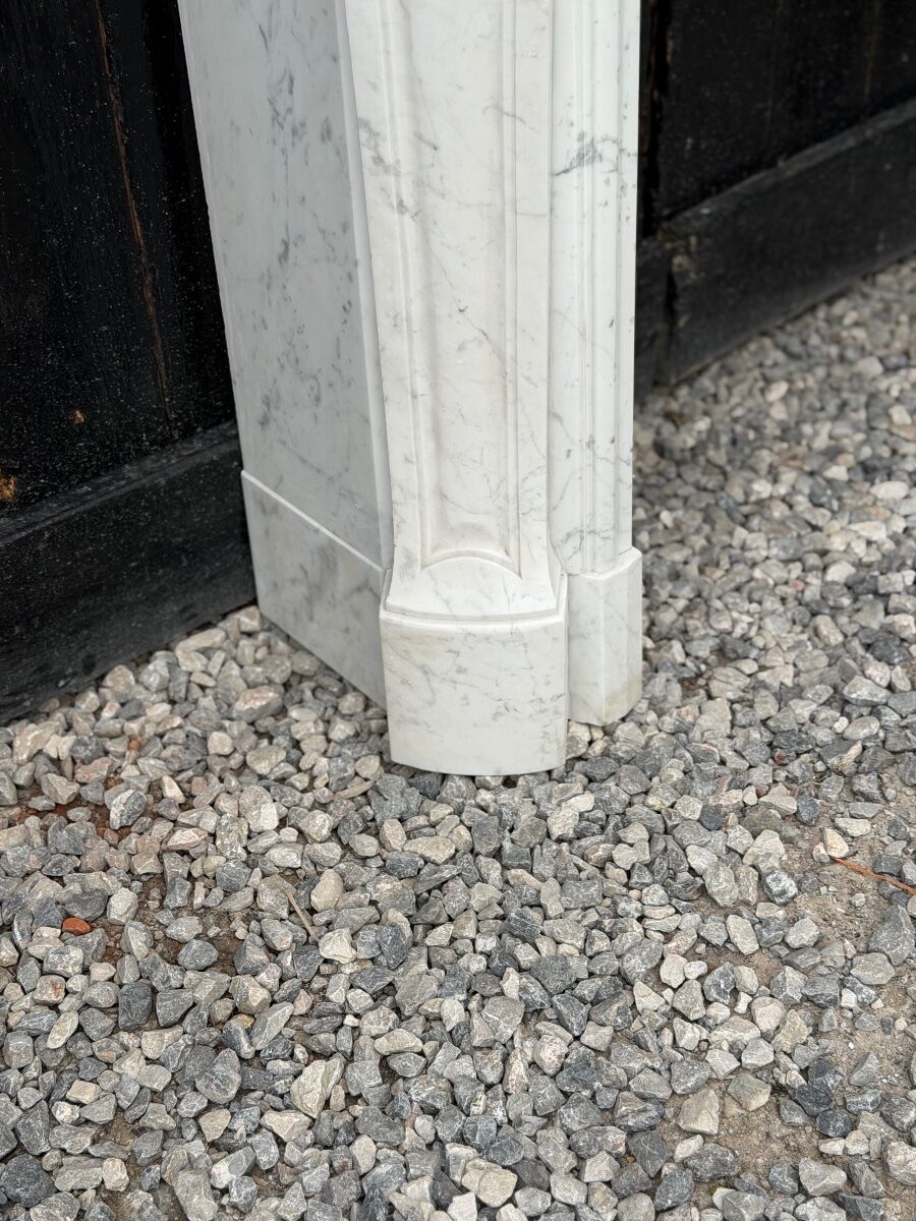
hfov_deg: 30.3
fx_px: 1694
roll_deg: +3.5
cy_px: 610
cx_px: 458
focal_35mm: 48
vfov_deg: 39.7
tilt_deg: -38.9
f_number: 1.78
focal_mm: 6.76
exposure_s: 1/1754
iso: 64
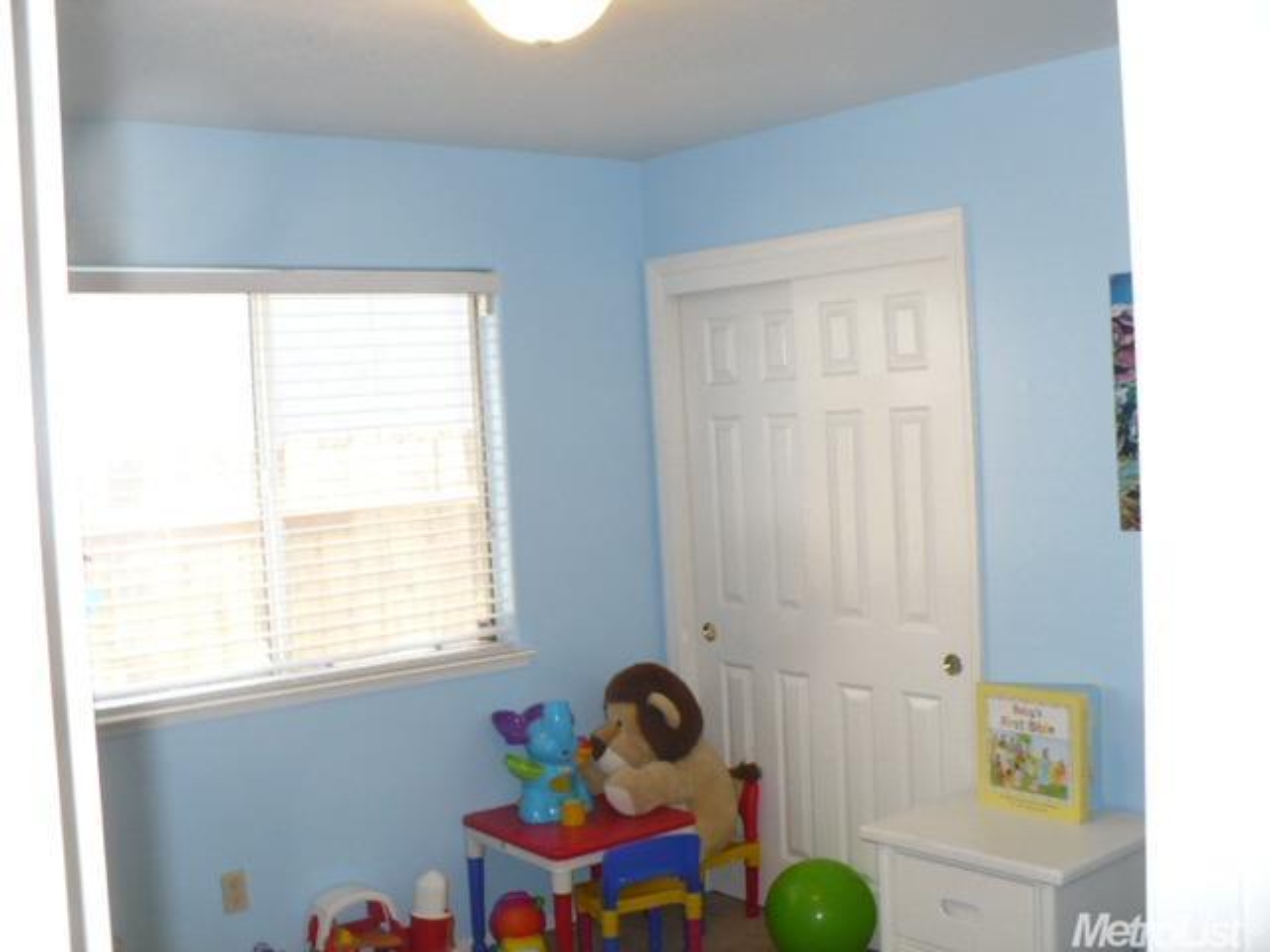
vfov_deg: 38.7
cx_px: 635
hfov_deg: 50.1
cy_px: 476
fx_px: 1357
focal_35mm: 37
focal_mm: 6.1
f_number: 2.8
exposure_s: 1/30
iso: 160
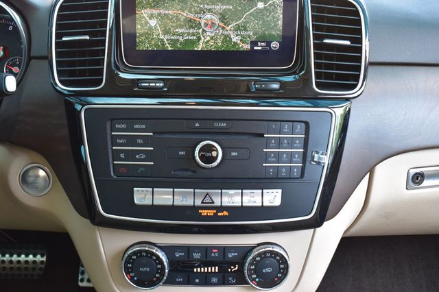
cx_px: 220
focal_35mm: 39
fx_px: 475
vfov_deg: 34.2
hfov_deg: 49.6
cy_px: 146
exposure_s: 1/15
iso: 400
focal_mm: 26
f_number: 6.3
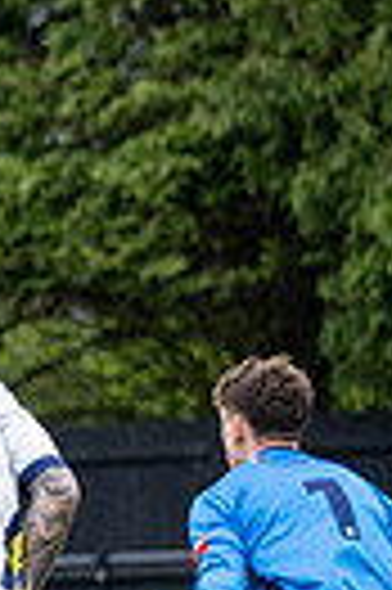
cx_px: -1326
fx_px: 11397
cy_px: 682
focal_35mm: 696
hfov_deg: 1.9
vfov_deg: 3.0
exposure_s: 1/1600
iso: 500
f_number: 4
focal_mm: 115
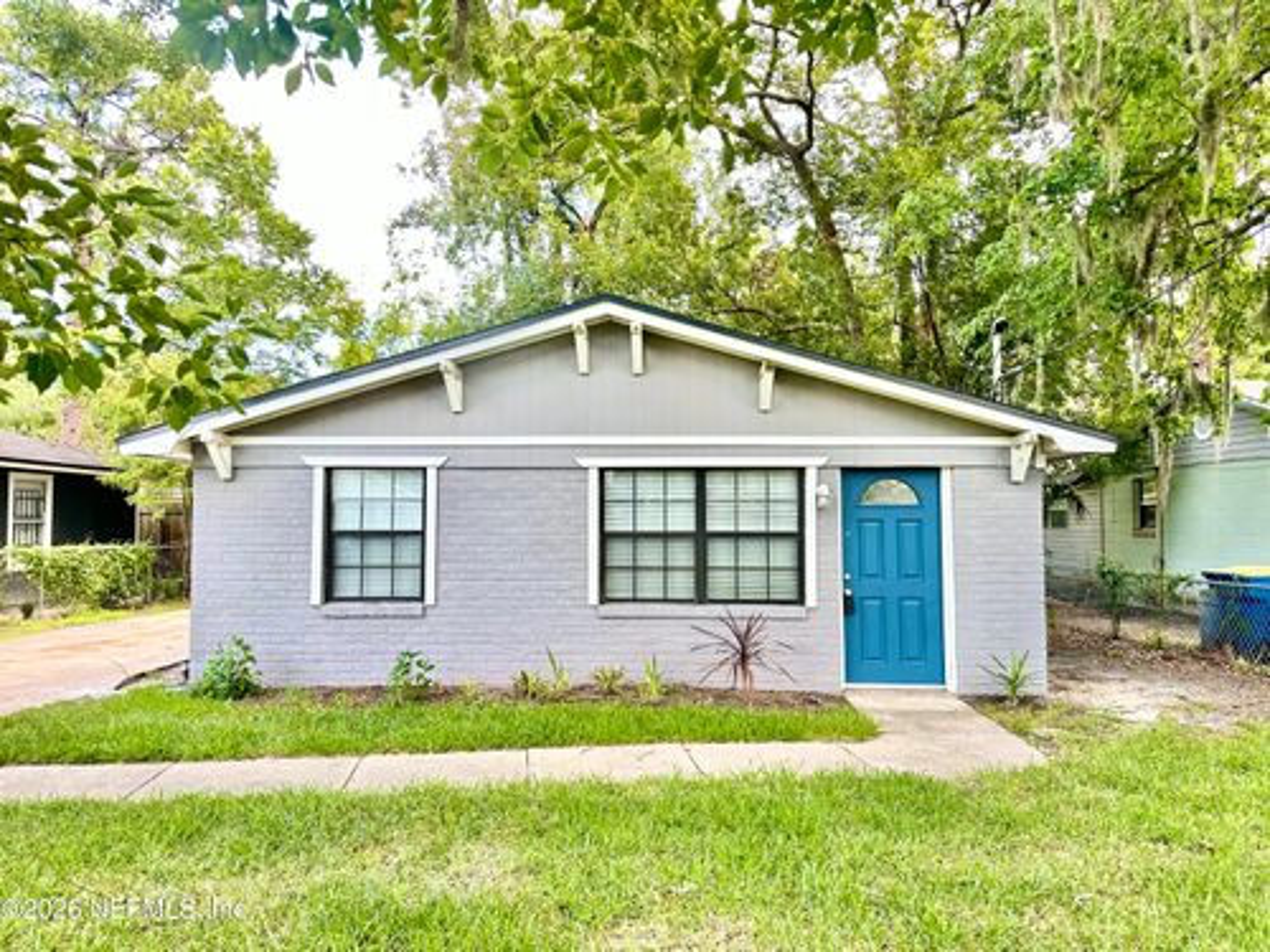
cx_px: 635
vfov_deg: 56.8
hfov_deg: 71.6
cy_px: 476
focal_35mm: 24
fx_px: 881
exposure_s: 1/145
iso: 80
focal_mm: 6.86
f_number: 1.78
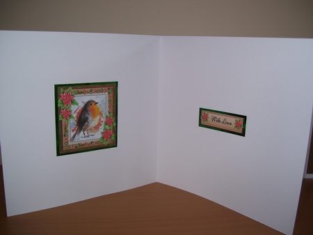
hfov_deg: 51.4
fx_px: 325
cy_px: 118
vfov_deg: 39.6
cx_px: 156
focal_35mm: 36
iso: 80
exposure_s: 1/60
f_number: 2.7
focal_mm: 6
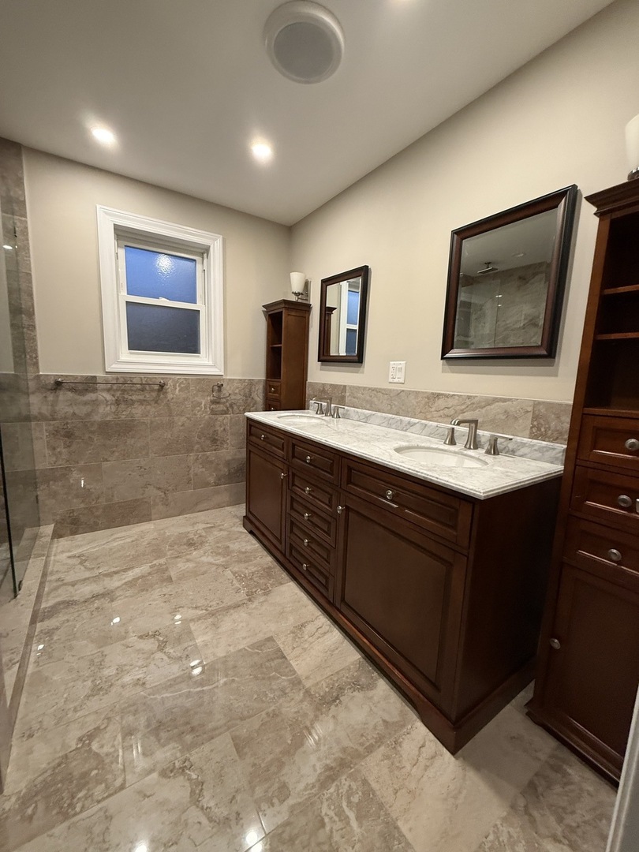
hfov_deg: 85.7
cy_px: 426
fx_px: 345
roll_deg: -2.8
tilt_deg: -8.2
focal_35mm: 14
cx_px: 320
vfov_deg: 102.1
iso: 320
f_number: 2.2
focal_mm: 2.22
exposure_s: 1/60
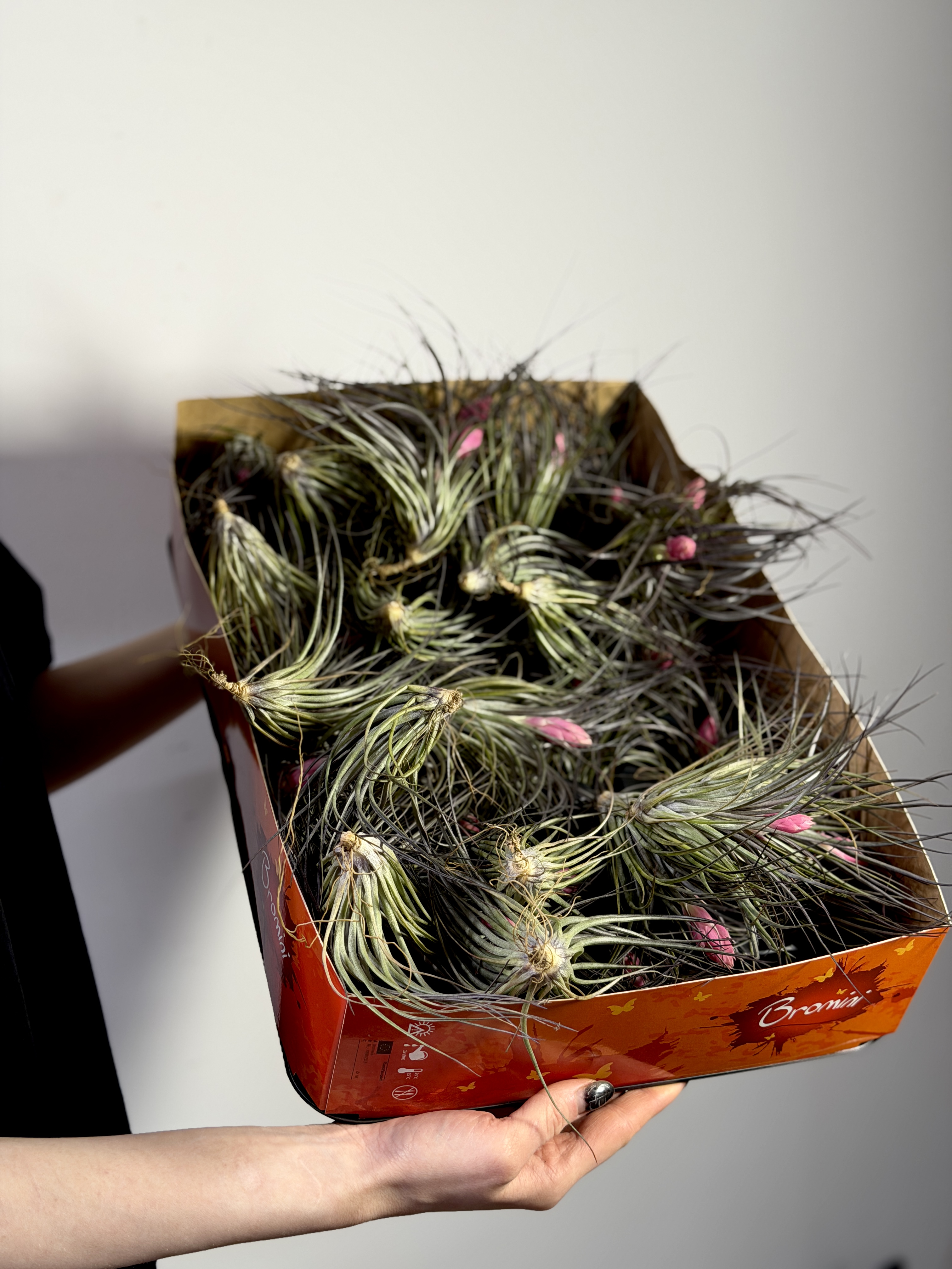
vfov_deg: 39.7
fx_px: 1760
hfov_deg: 30.3
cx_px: 476
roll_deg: -0.4
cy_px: 634
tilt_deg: -14.6
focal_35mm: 48
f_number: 1.78
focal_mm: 6.76
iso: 100
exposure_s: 1/108
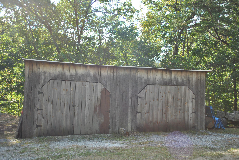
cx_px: 120
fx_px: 239
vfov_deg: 37.0
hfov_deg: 53.1
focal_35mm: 36
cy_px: 80
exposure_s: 1/160
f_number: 4
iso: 100
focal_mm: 24
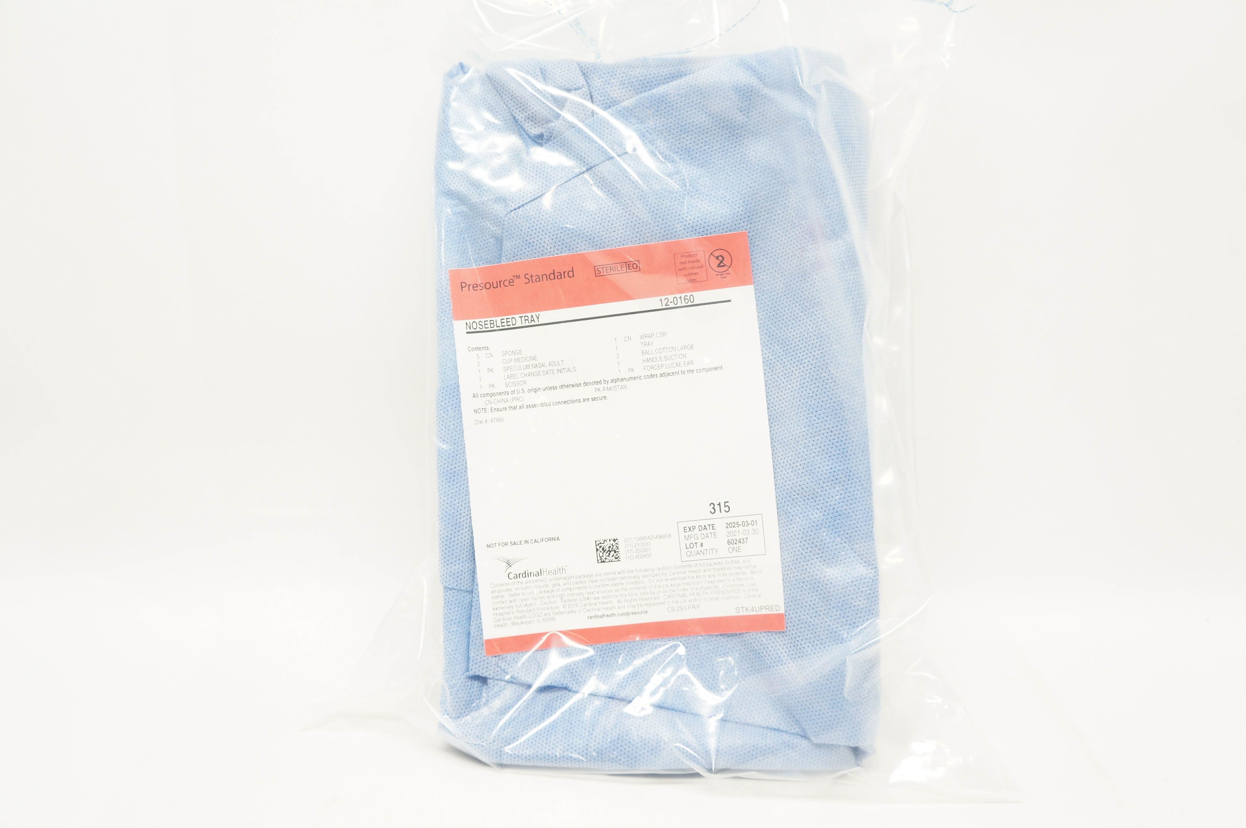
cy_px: 414
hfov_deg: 62.0
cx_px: 623
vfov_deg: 43.5
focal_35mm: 30
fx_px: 1037
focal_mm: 20
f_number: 4.5
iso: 400
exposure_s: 1/80
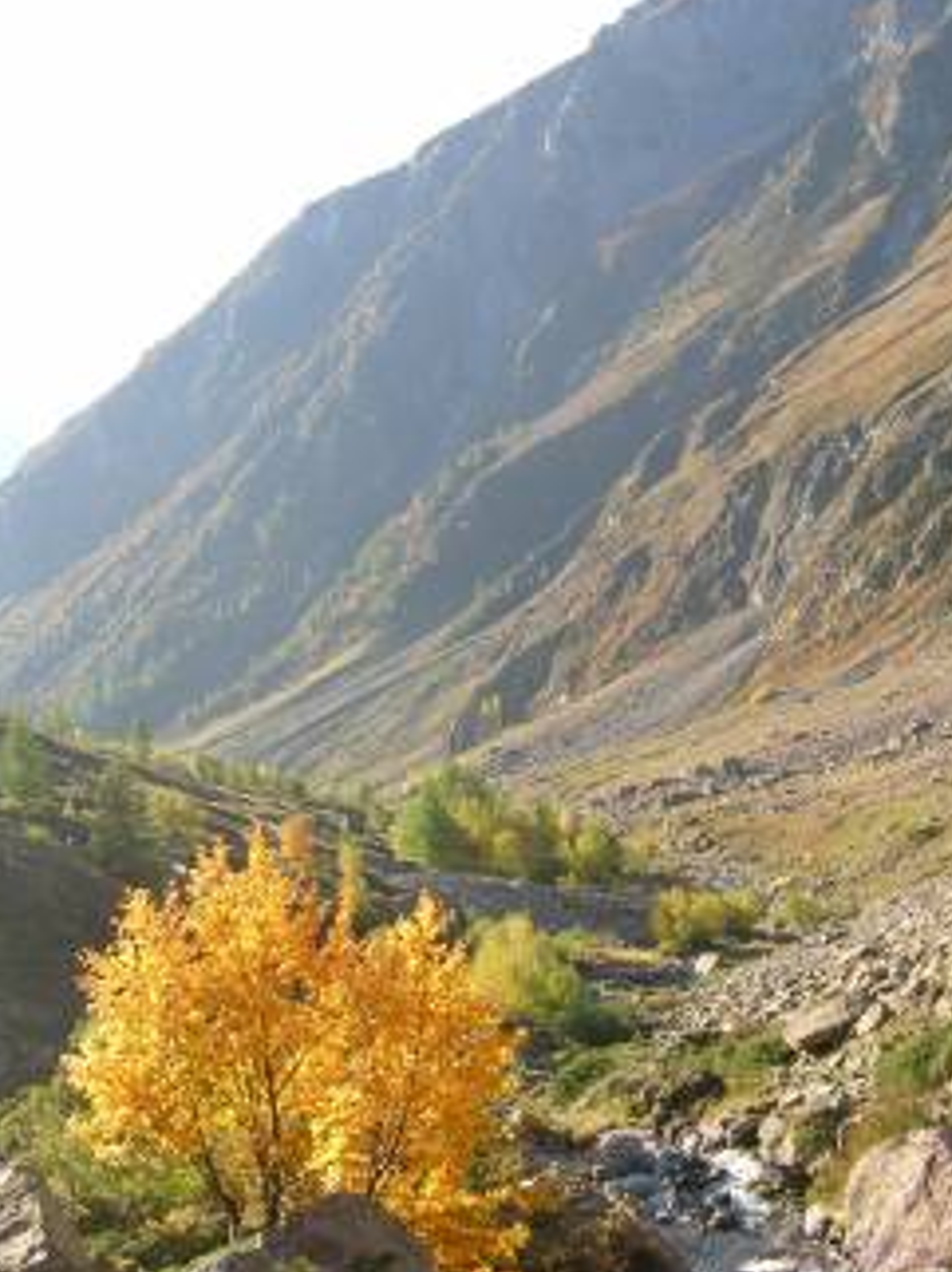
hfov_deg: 31.5
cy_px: 782
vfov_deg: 41.0
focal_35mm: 46
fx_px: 1689
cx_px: 492
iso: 50
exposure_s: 1/238
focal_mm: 6.2
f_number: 2.7
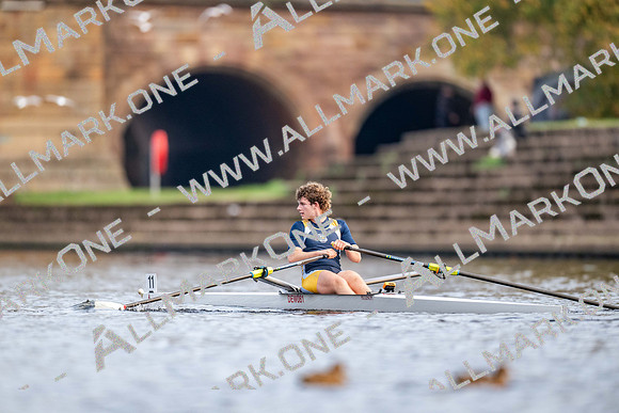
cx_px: 310
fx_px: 10319
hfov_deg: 3.4
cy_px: 206
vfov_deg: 2.3
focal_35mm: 600
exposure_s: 1/2500
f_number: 4
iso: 2000
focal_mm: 600
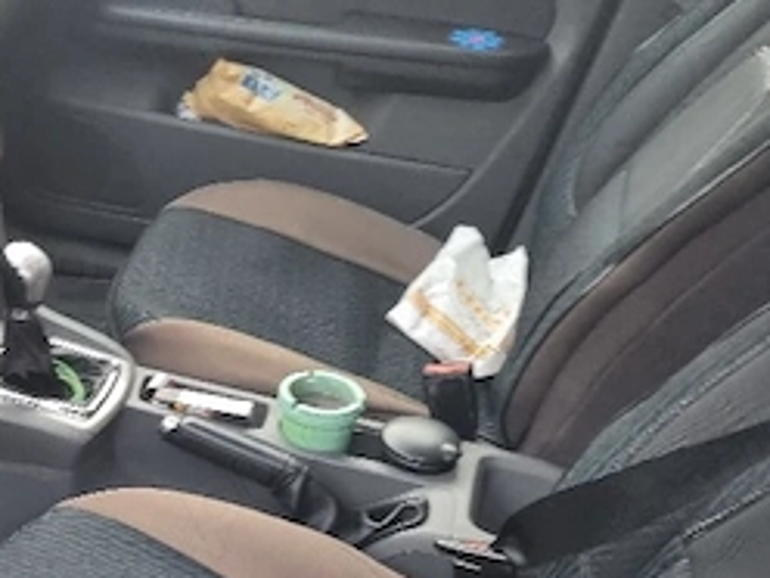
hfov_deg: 29.0
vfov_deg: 23.1
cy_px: 401
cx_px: 22
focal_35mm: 63
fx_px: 1401
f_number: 1.8
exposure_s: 1/100
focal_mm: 5.4
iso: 250
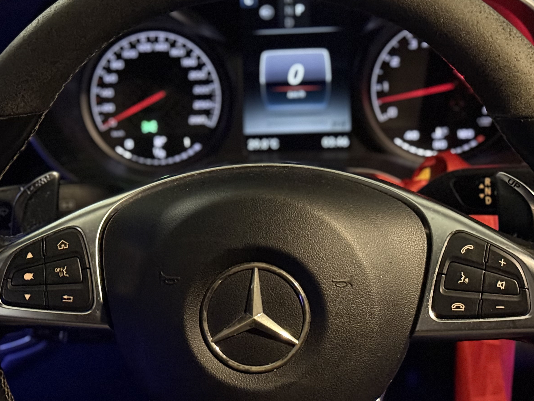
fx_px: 1265
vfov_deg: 18.0
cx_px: 223
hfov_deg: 23.8
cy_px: 258
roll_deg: +3.6
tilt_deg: -28.1
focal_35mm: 82
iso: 2500
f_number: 1.78
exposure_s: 1/15
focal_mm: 6.76
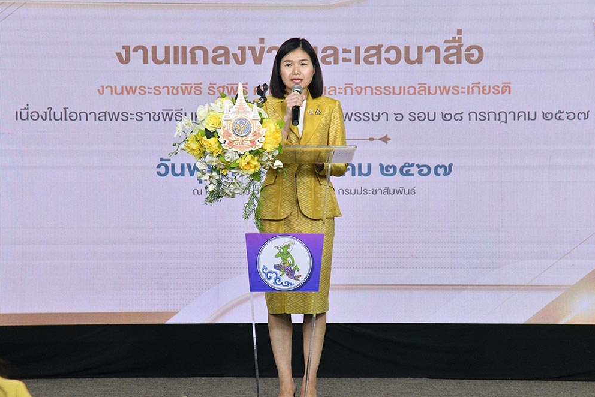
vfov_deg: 9.5
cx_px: 299
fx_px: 2397
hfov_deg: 14.1
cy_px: 199
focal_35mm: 145
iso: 3200
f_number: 5.6
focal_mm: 120
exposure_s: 1/100
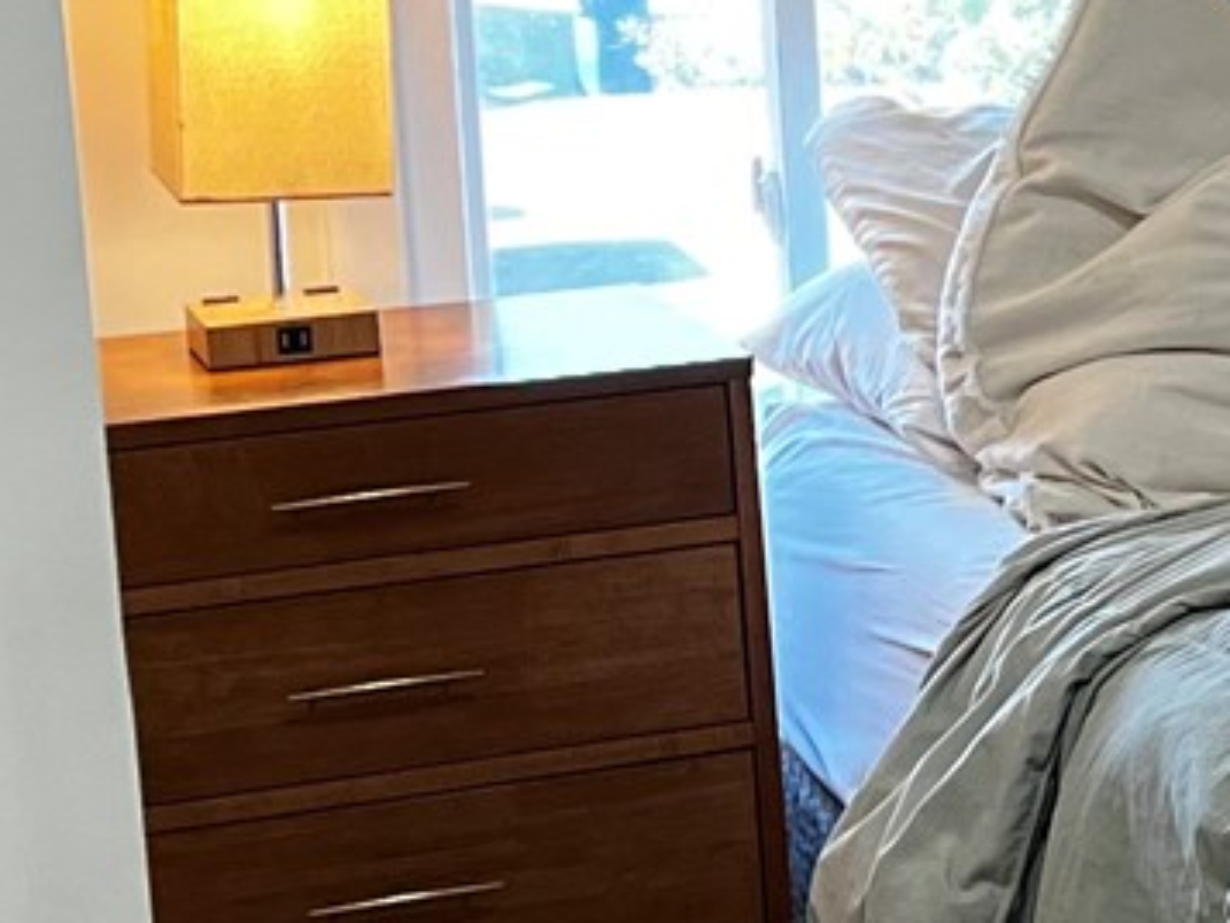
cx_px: 2036
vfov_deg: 10.0
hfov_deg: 12.4
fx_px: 5296
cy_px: 317
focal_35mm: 149
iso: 125
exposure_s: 1/120
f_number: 1.5
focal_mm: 5.7
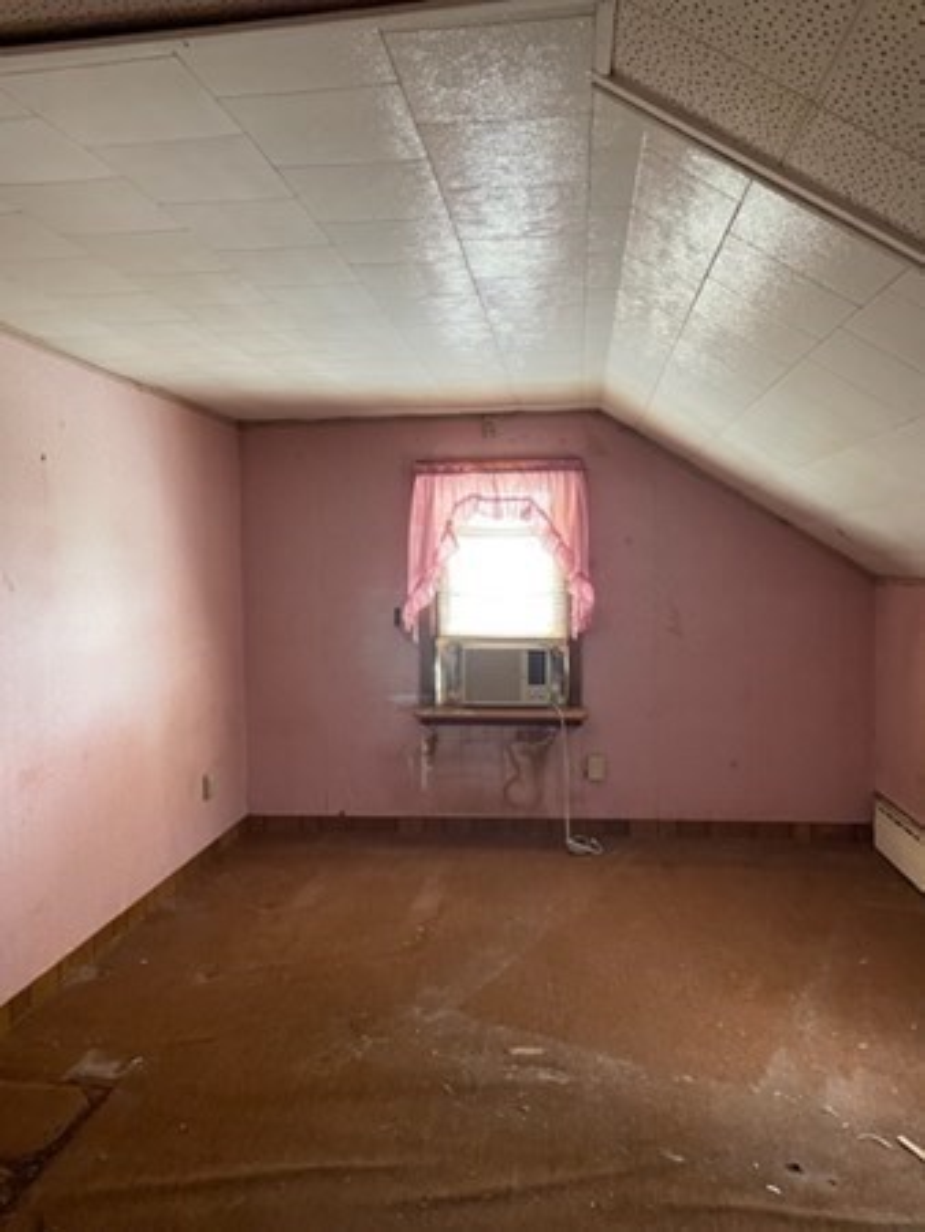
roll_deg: +1.1
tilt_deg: -3.2
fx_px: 925
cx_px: 462
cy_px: 616
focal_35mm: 26
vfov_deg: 67.3
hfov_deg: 53.1
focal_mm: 4.2
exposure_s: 1/60
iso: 500
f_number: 1.6
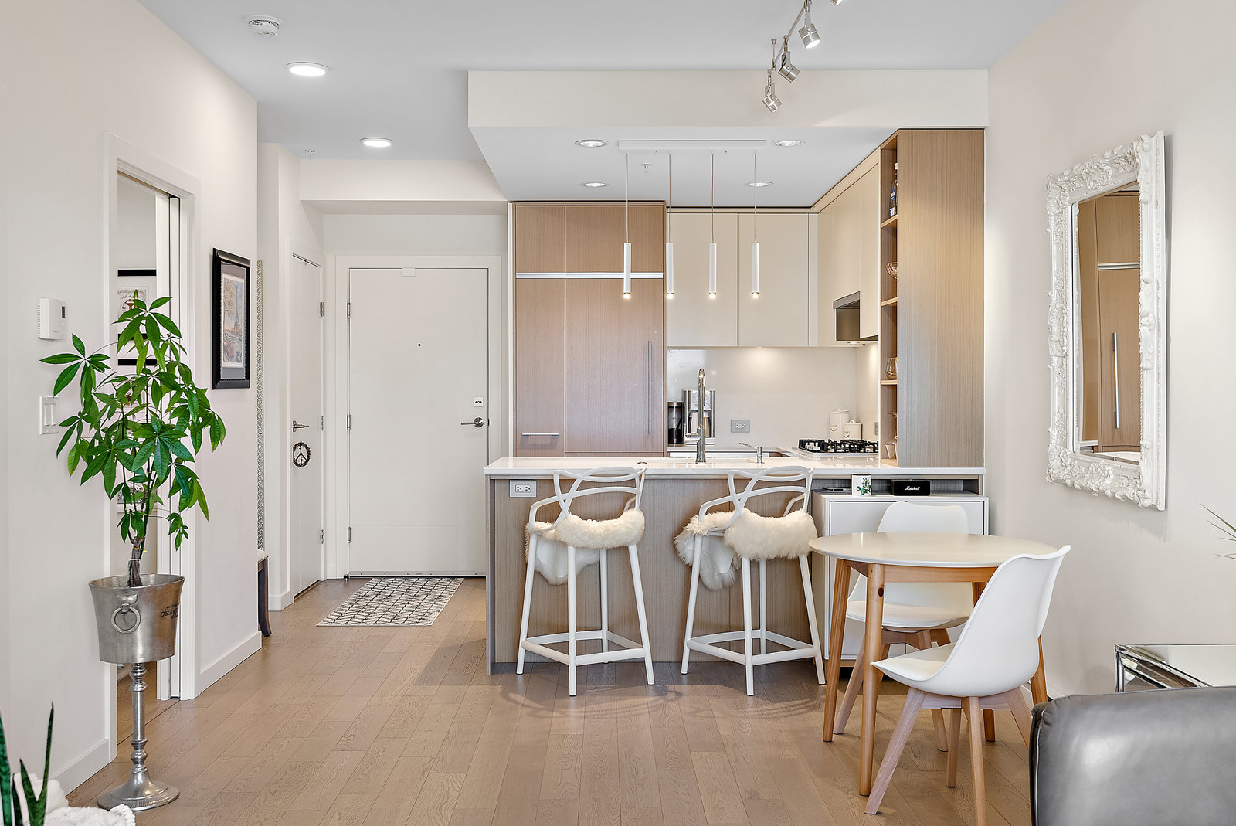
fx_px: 1202
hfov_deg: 54.4
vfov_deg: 37.9
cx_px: 618
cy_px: 413
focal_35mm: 35
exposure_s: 1/10
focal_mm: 35
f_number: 8
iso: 320
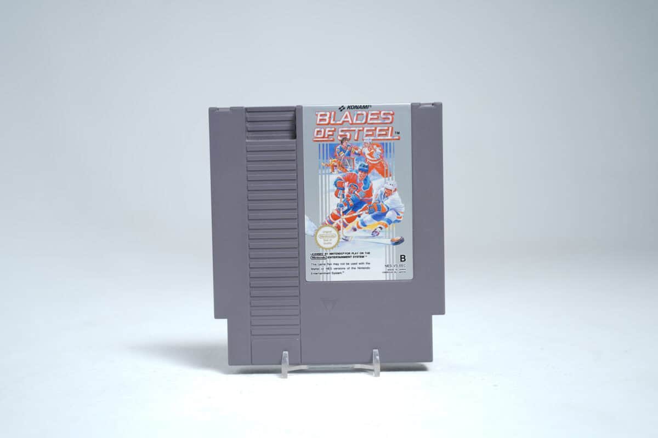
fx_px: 695
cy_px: 219
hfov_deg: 50.7
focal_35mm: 38
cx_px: 329
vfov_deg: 35.1
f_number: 4
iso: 64
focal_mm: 38
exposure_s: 1/5
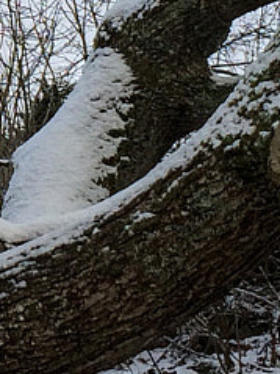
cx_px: -192
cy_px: -158
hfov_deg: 7.5
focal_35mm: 194
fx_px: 2094
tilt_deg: +16.8
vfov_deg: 9.9
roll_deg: -2.2
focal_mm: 4.15
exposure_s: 1/391
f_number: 2.2
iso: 32
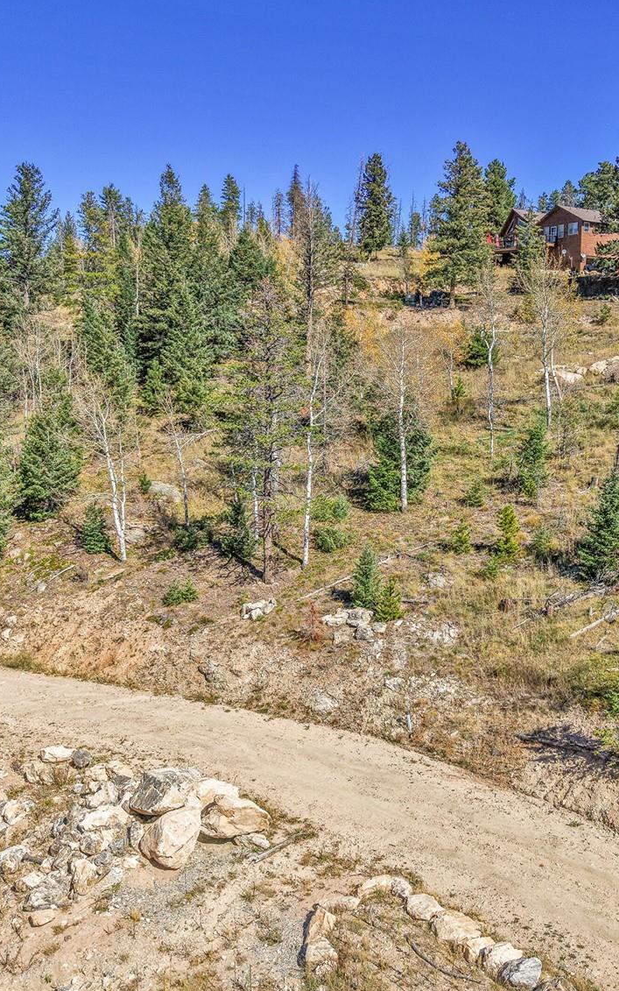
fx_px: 972
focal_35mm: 36
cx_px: 423
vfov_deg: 54.0
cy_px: 495
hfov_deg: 34.9
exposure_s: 1/8000
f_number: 1.8
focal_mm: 8.67
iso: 110
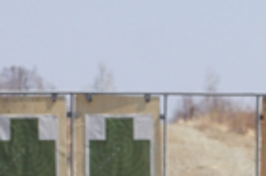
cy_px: 312
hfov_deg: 3.4
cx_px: 422
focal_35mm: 602
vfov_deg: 2.3
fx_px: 4440
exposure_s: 1/400
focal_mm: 75
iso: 100
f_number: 6.3
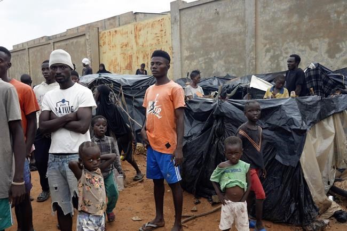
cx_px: 174
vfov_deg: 38.9
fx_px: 328
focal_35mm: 34
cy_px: 116
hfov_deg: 55.8
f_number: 4
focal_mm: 34
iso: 1600
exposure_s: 1/160
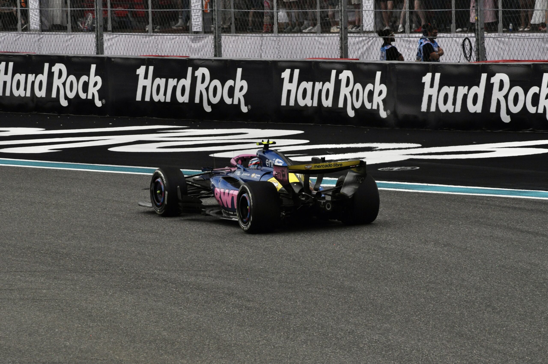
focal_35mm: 285
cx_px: 274
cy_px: 182
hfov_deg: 7.2
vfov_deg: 4.8
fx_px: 4333
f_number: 10
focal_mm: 190
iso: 800
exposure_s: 1/800
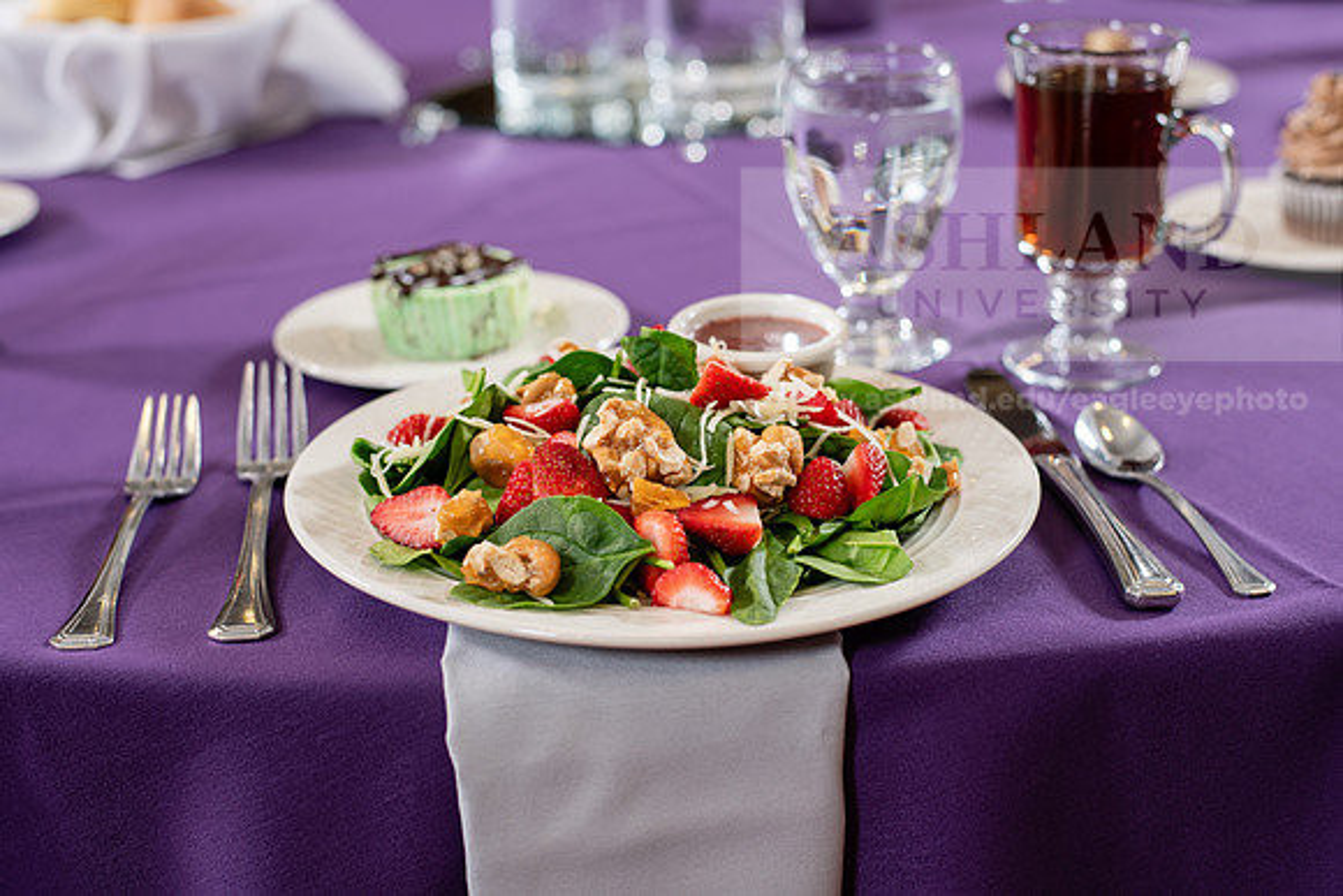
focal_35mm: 50
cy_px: 448
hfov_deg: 39.6
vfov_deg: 27.0
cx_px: 672
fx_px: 1866
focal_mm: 50
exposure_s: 1/200
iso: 320
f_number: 3.5
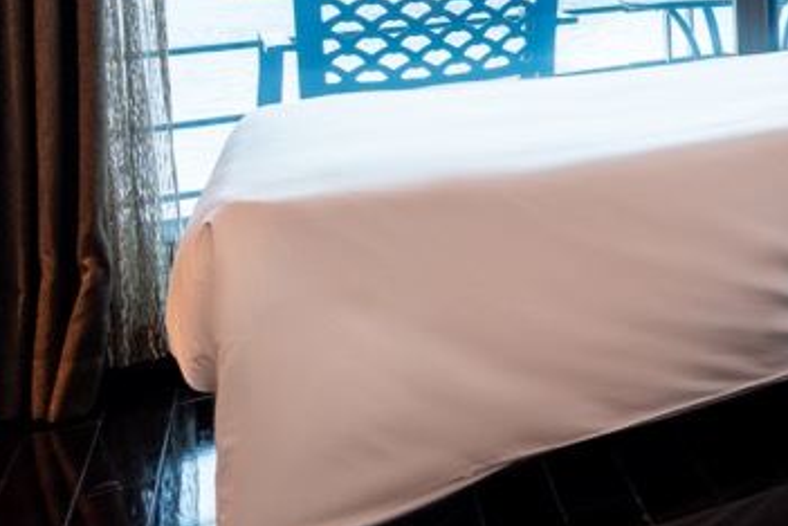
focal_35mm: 51
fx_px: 1116
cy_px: -184
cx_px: 1401
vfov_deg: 23.1
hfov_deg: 22.7
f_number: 8
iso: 100
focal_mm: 14
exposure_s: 1/5
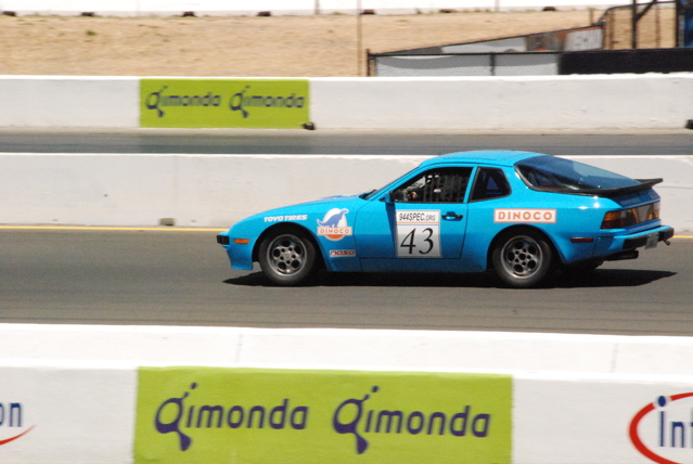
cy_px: 232
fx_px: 5783
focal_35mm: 300
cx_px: 346
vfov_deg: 4.6
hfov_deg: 6.9
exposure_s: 1/800
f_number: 29
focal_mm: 200
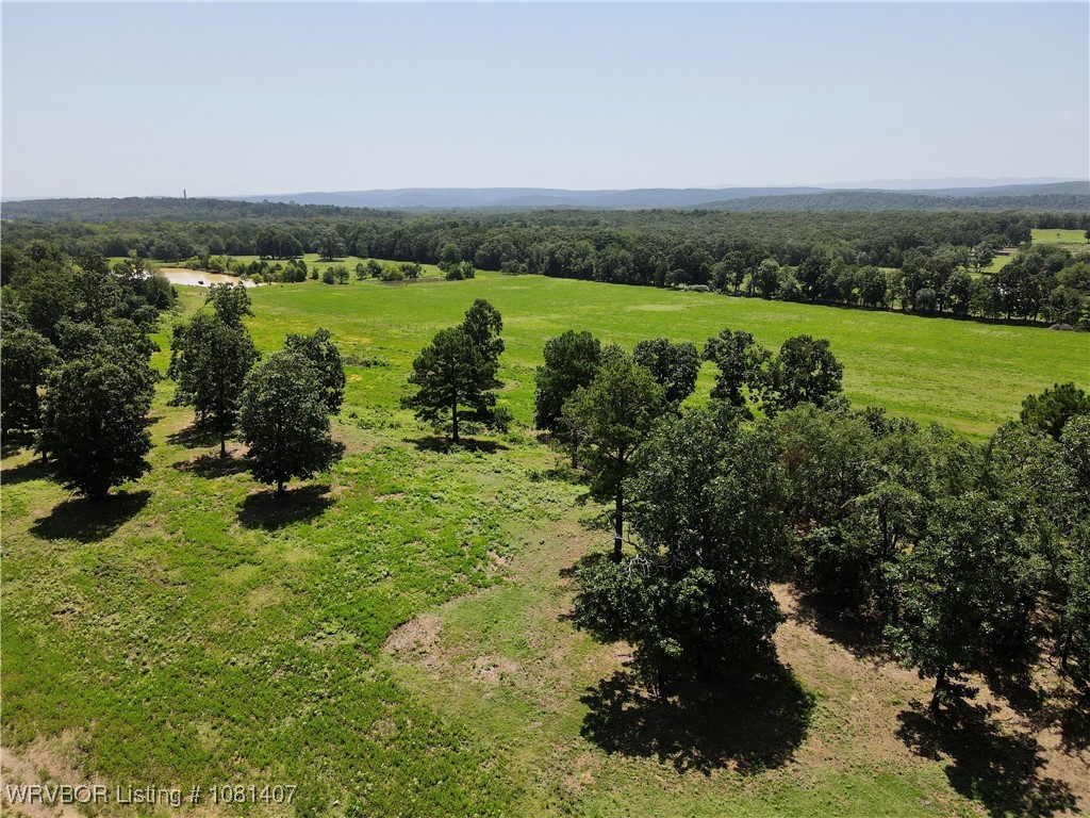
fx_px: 756
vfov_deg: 56.8
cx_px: 545
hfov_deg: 71.6
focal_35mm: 24
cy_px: 409
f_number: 2.8
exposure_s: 1/725
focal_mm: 4.5
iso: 100
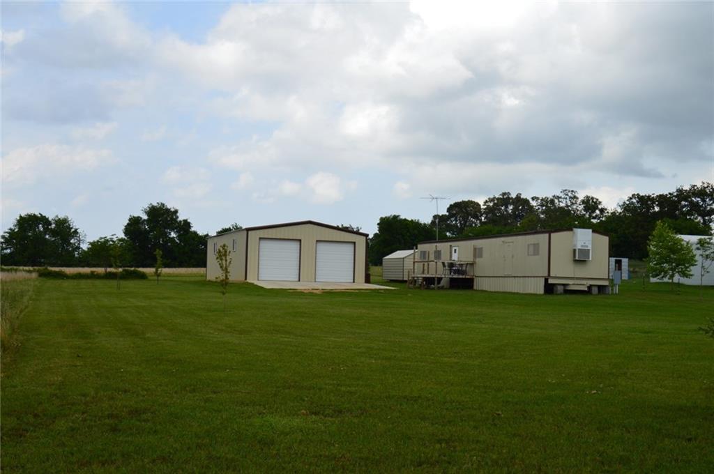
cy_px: 237
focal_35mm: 39
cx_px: 357
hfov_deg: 49.6
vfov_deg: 34.1
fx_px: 773
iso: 400
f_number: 11
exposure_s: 1/500
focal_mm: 26
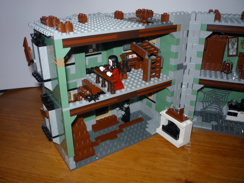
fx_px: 226
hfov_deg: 56.8
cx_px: 122
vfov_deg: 44.2
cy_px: 92
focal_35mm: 32
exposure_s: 1/30
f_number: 4
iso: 100
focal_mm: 5.2
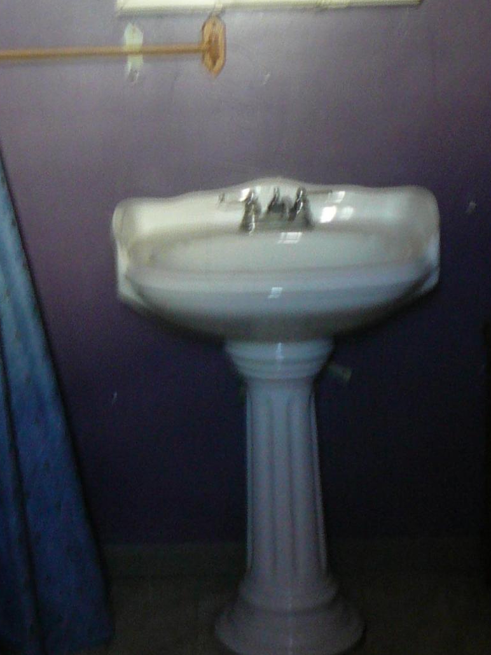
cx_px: 233
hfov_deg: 21.6
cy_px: 167
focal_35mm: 68
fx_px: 1286
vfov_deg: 28.2
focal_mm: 5.2
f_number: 2.8
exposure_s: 1/8
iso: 200
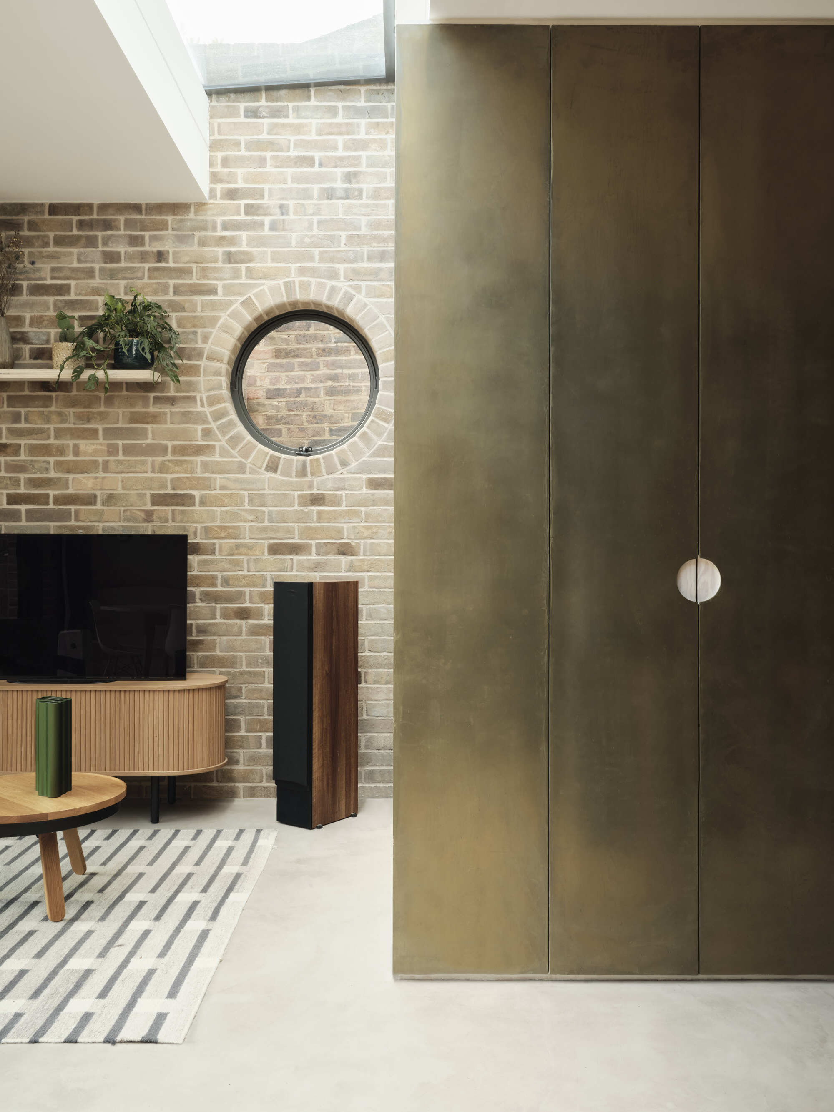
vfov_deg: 60.0
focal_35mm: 30
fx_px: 964
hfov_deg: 46.8
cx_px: 417
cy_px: 556
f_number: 22
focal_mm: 38.2
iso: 200
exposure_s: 1/1.41
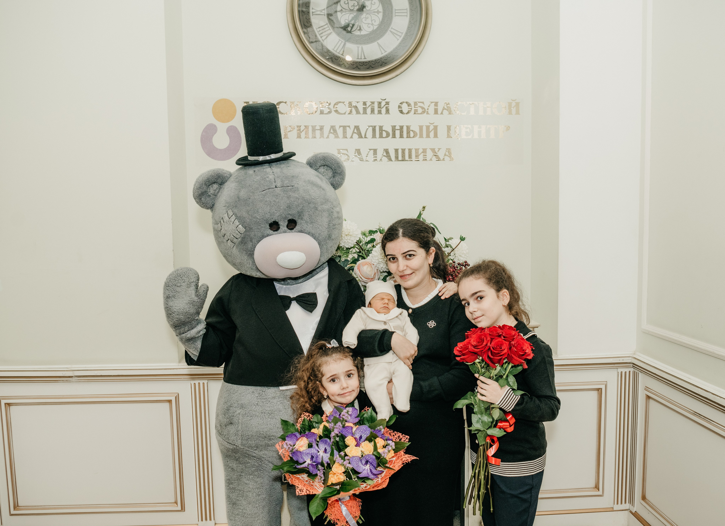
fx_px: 679
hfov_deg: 56.1
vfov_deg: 42.2
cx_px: 388
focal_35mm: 33
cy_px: 308
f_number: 4.5
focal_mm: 26
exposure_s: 1/160
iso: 320
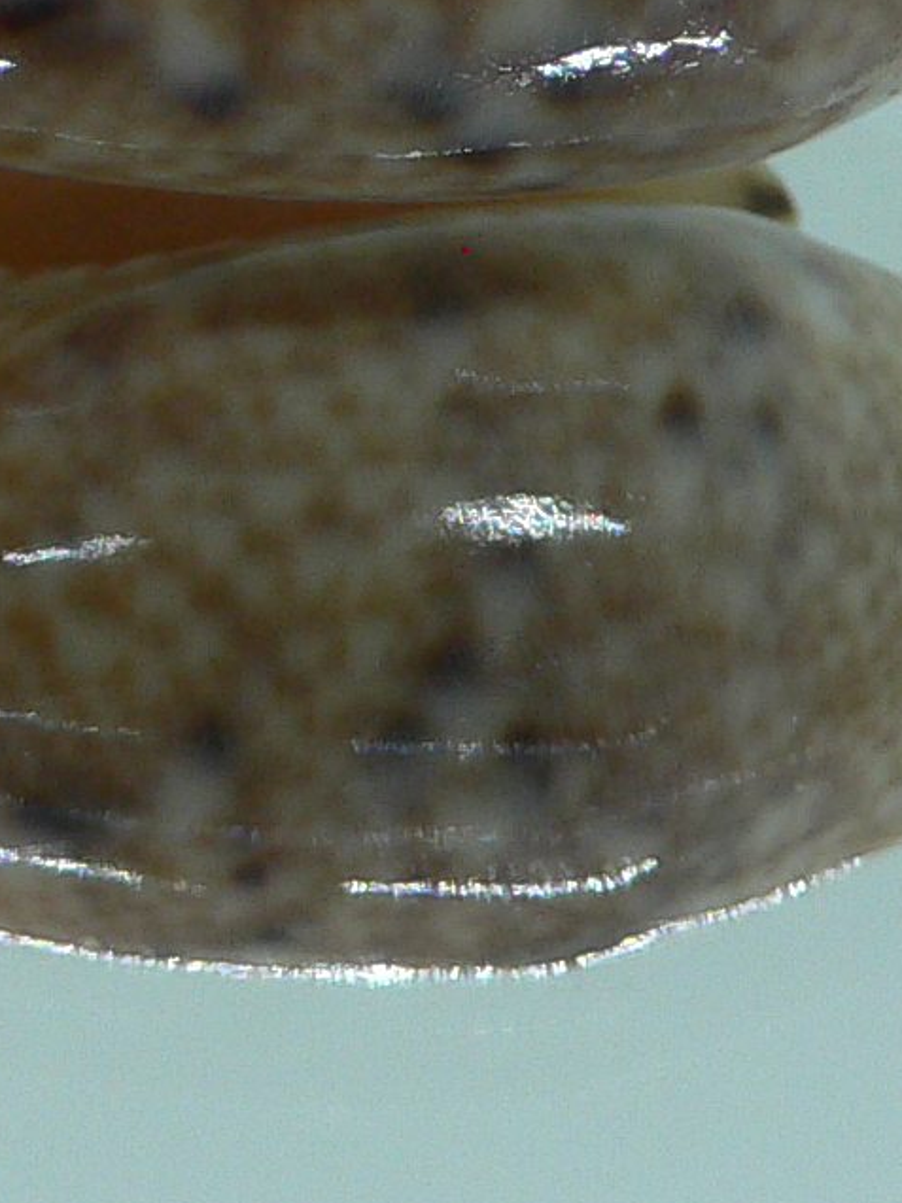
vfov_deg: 17.3
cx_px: 252
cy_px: -32
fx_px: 3856
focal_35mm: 111
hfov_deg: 13.3
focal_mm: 4.6
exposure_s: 1/60
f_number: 2.8
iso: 80
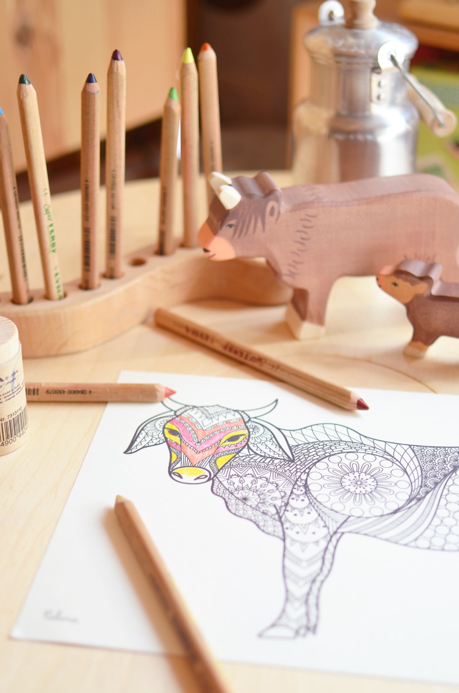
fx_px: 1106
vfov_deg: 34.8
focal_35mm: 58
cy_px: 364
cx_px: 235
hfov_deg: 23.4
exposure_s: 1/100
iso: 200
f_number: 3.2
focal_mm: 35
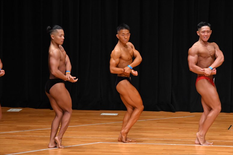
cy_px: 78
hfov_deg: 7.6
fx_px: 1747
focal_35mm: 270
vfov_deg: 5.1
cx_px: 116
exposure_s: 1/400
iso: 4000
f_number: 5.6
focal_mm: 180
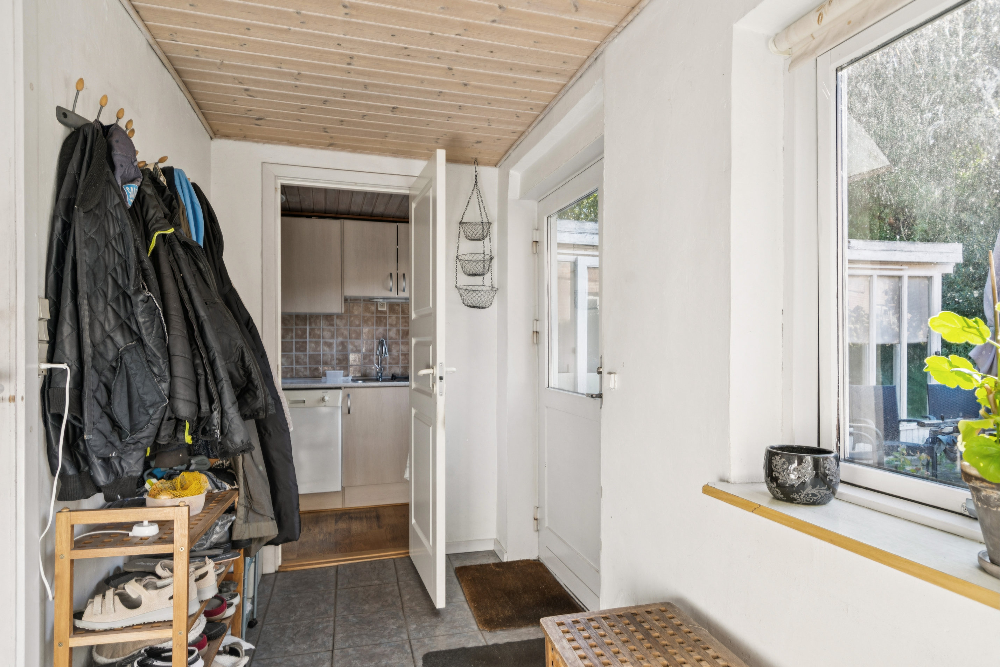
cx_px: 522
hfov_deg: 81.2
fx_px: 583
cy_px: 334
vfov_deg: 59.5
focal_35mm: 21
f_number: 7.1
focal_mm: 20
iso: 800
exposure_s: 1/60
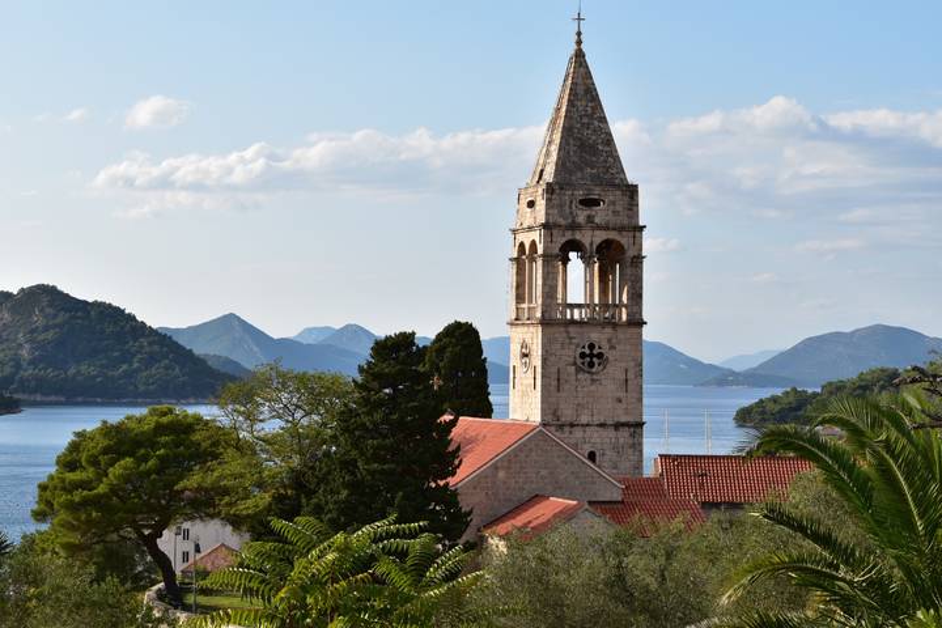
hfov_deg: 21.9
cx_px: 471
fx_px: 2433
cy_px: 314
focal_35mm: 93
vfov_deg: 14.7
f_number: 11
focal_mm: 62
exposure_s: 1/500
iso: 320
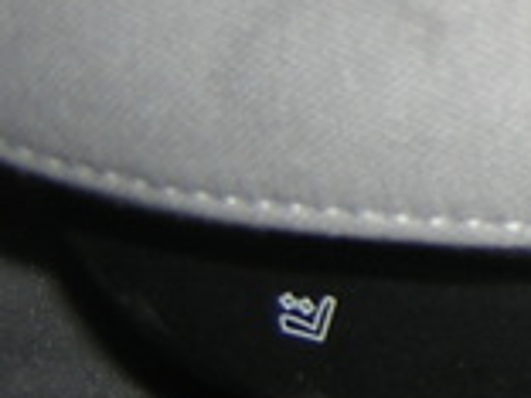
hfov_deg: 12.1
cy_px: 41
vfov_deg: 10.0
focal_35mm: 148
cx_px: 1008
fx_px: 2270
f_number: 2.6
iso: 100
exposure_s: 1/60.1
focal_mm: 4.7
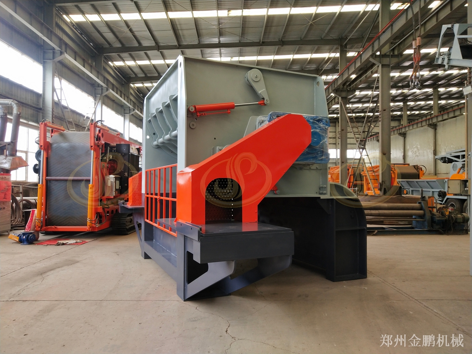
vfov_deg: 46.8
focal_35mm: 30
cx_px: 236
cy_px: 177
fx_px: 409
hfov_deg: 60.0
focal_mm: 3.95
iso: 171
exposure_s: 1/50
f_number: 1.8
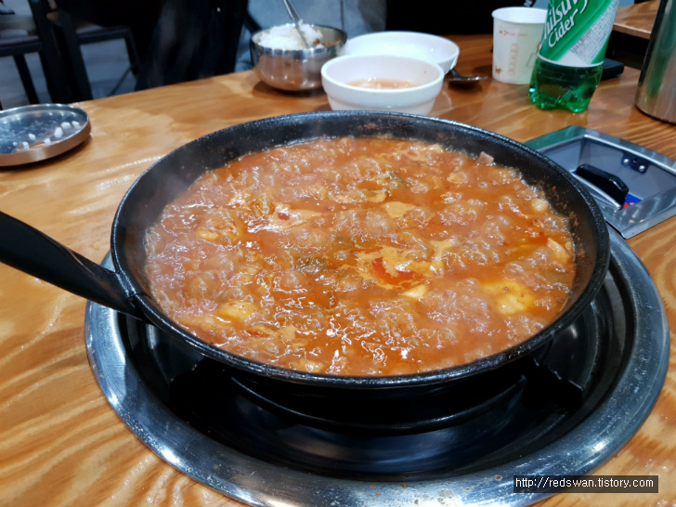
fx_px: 508
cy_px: 254
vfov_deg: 53.1
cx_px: 338
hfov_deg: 67.3
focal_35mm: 26
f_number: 1.7
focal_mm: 4.2
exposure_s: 1/30
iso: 250
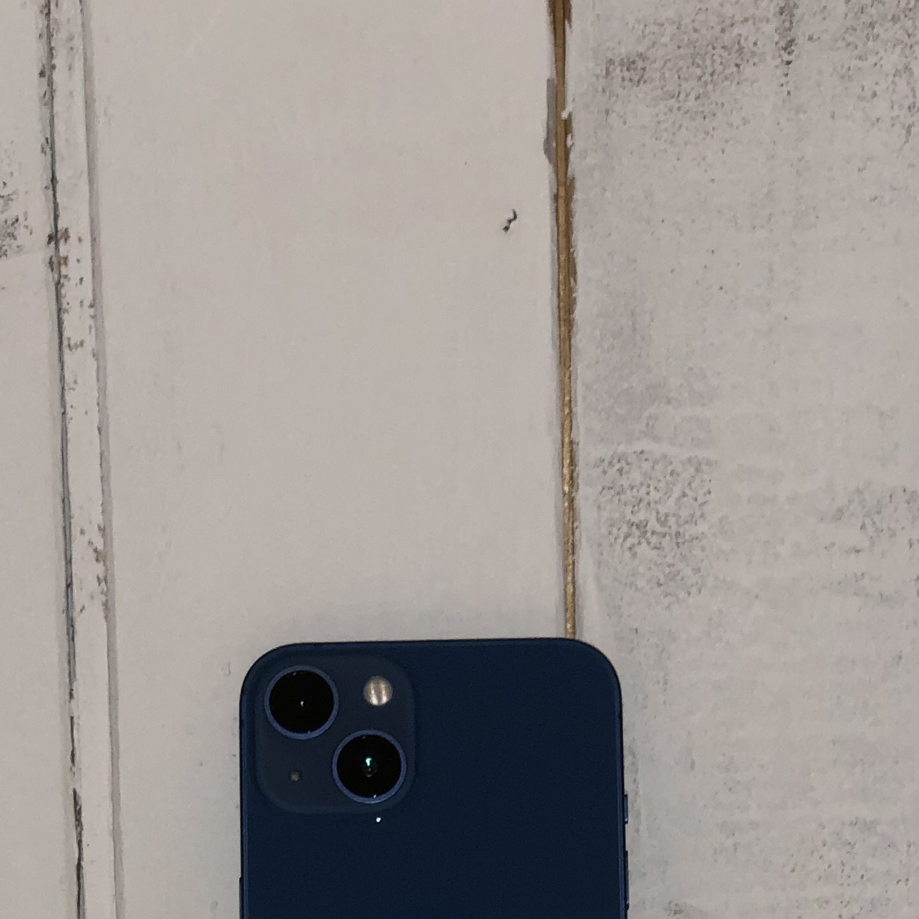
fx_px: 3935
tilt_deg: -8.5
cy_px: 1224
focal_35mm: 131
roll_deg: +2.1
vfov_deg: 12.8
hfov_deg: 13.3
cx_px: 436
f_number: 2.4
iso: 25
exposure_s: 1/33
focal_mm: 6
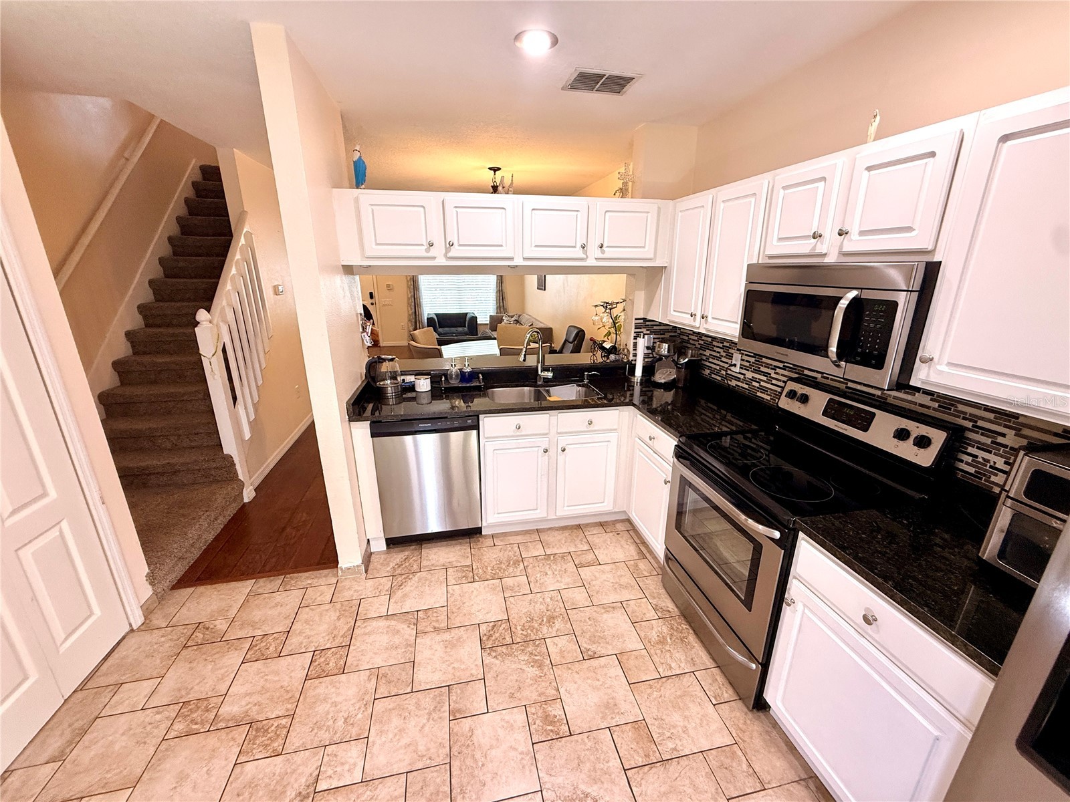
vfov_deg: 85.7
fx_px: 433
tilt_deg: -15.0
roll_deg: -0.7
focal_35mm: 14
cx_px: 535
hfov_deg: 102.1
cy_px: 401
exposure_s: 1/120
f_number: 2.2
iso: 200
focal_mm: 2.22
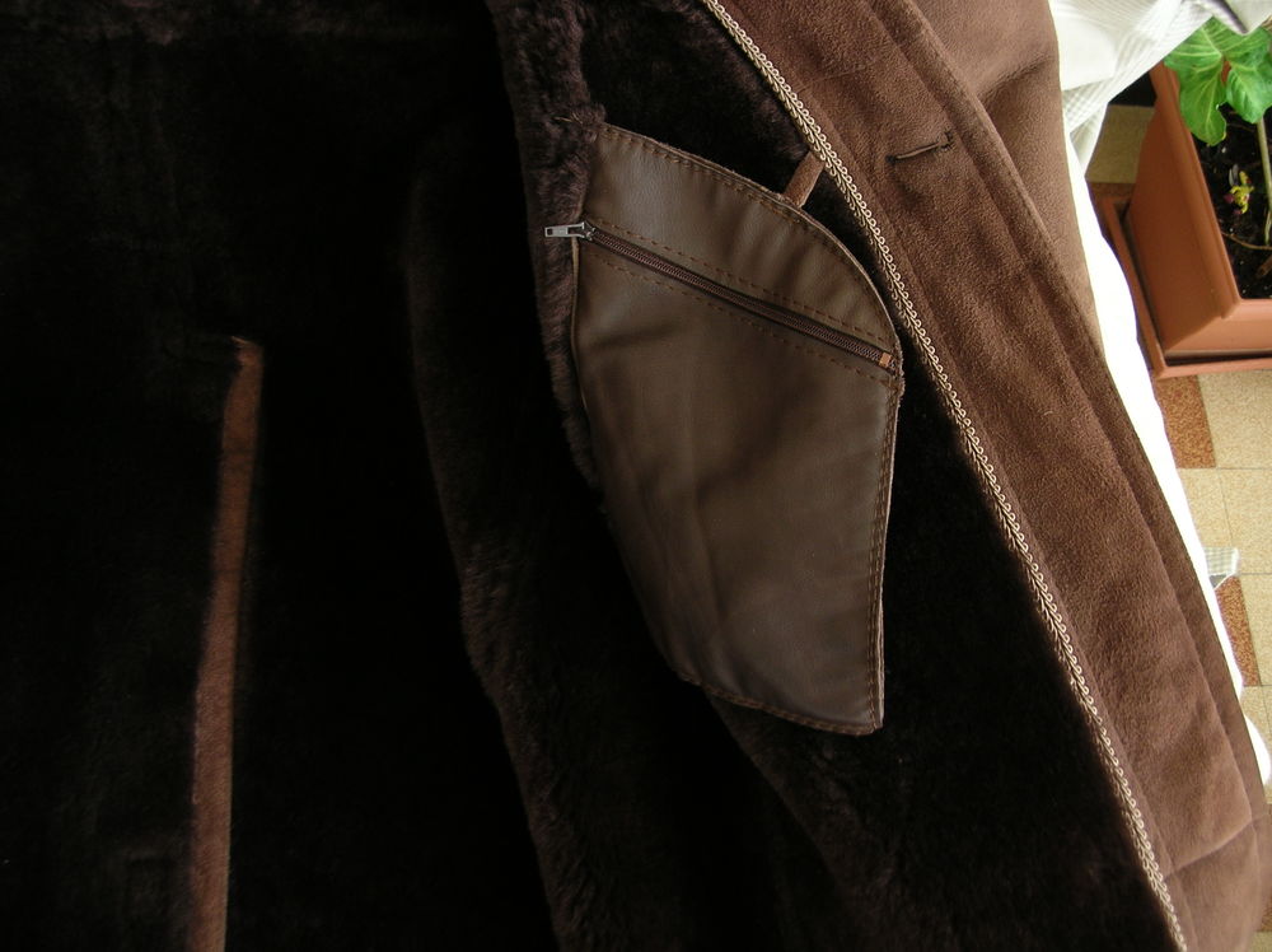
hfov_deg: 51.4
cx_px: 636
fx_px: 1322
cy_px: 476
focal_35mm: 36
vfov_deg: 39.6
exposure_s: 1/9.4
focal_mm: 6
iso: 50
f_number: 2.7
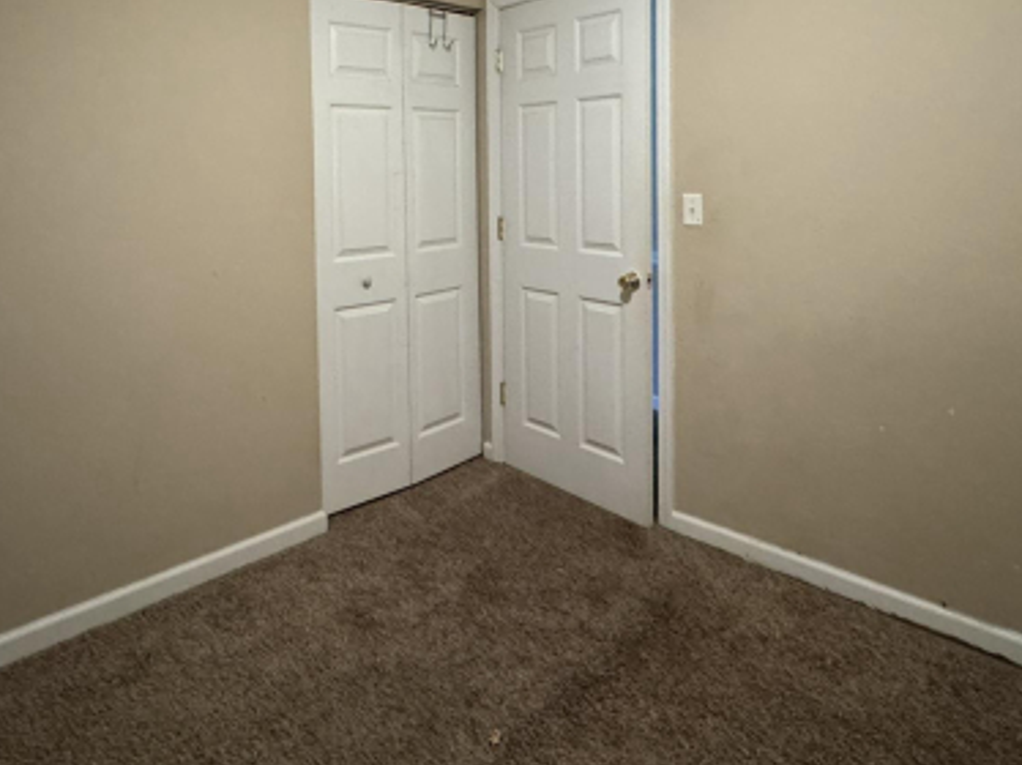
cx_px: 430
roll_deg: +1.0
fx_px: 738
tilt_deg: -2.4
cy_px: 197
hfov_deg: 69.0
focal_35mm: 25
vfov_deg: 52.6
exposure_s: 1/60
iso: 800
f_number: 2.2
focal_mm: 2.22
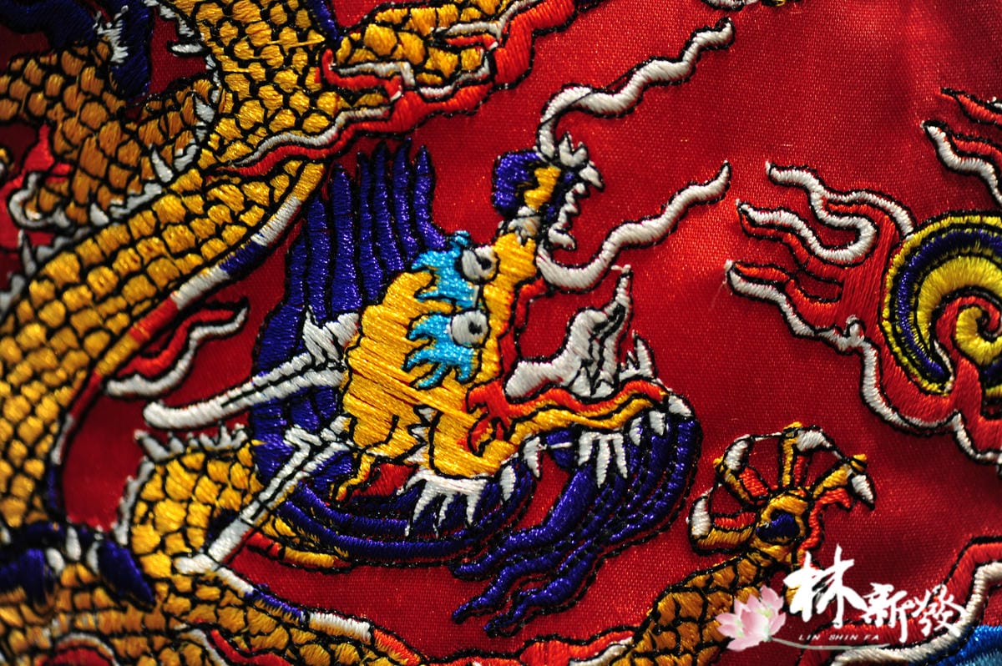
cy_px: 333
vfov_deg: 13.0
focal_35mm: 105
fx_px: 2920
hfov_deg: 19.5
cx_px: 501
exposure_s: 1/60
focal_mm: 105
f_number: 3.2
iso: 400
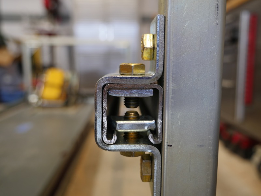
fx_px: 256
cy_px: 98
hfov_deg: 54.0
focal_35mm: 34
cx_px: 130
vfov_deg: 41.8
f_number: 2.8
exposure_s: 1/60
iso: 250
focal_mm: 17
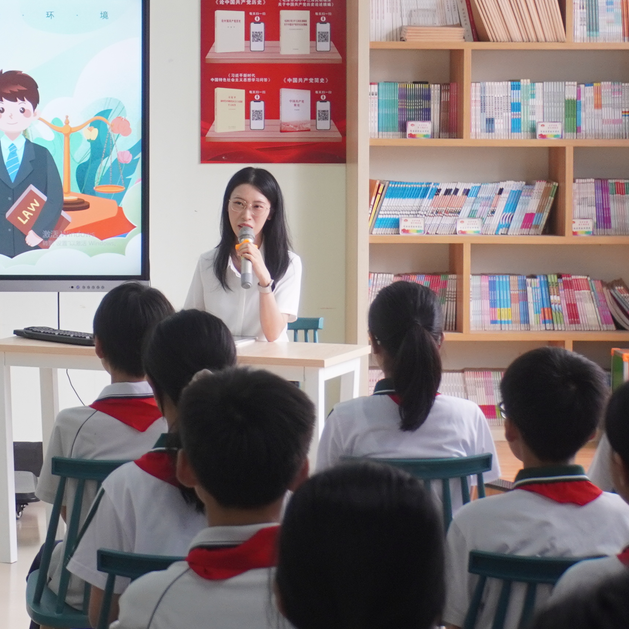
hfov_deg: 14.1
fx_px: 2477
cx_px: -93
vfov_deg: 14.3
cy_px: 79
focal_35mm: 120
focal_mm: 27
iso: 400
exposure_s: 1/40
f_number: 4
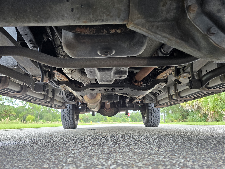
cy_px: 75
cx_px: 102
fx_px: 169
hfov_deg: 67.2
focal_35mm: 26
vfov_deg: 52.9
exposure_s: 1/120
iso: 200
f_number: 1.7
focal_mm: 6.3
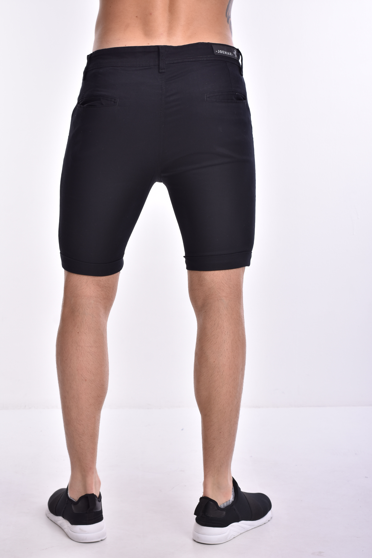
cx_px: 186
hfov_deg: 18.2
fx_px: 1162
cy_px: 279
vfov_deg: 27.0
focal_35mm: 75
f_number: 6.3
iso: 100
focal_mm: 50
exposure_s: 1/200
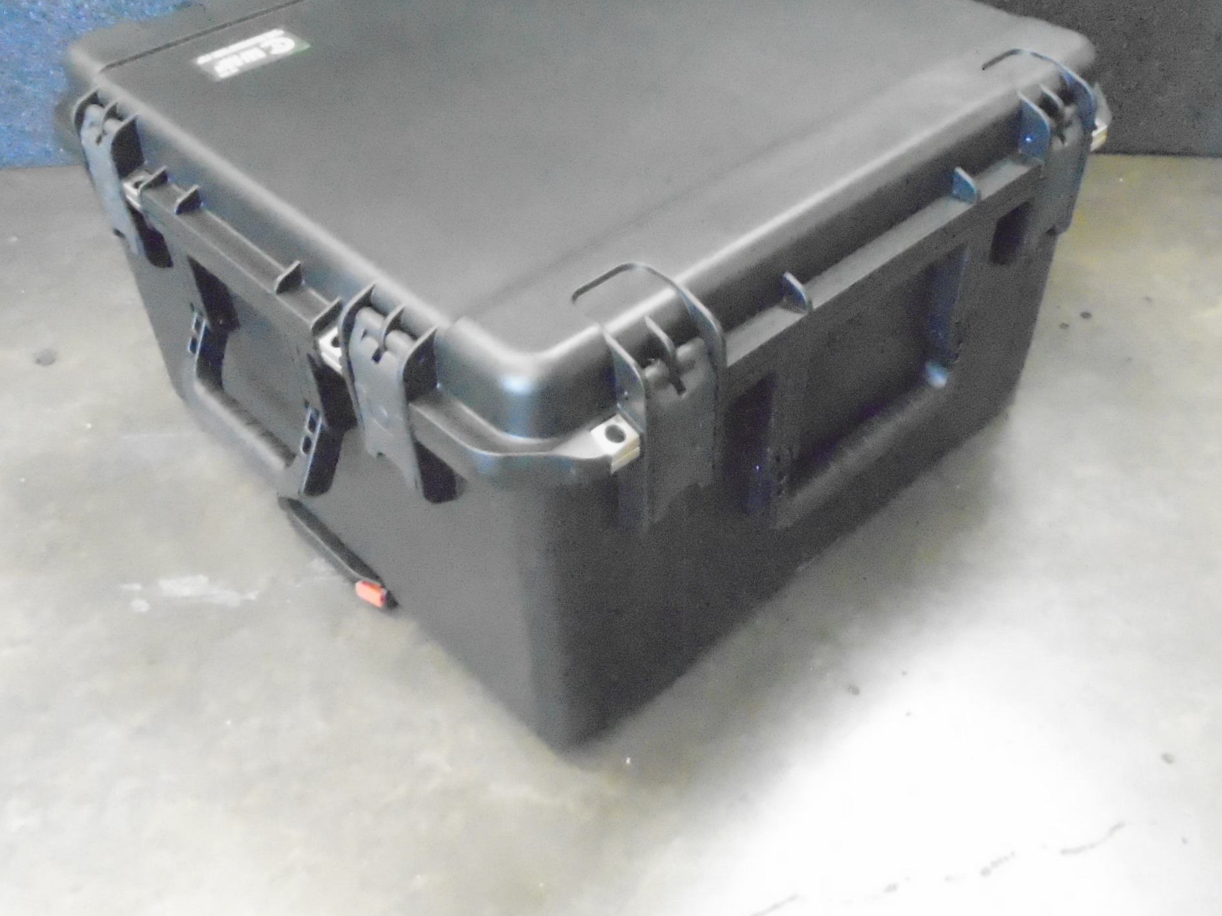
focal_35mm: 36
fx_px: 1271
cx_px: 672
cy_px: 346
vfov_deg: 39.4
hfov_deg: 51.3
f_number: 3.2
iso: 3200
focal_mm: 4.6
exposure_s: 1/60
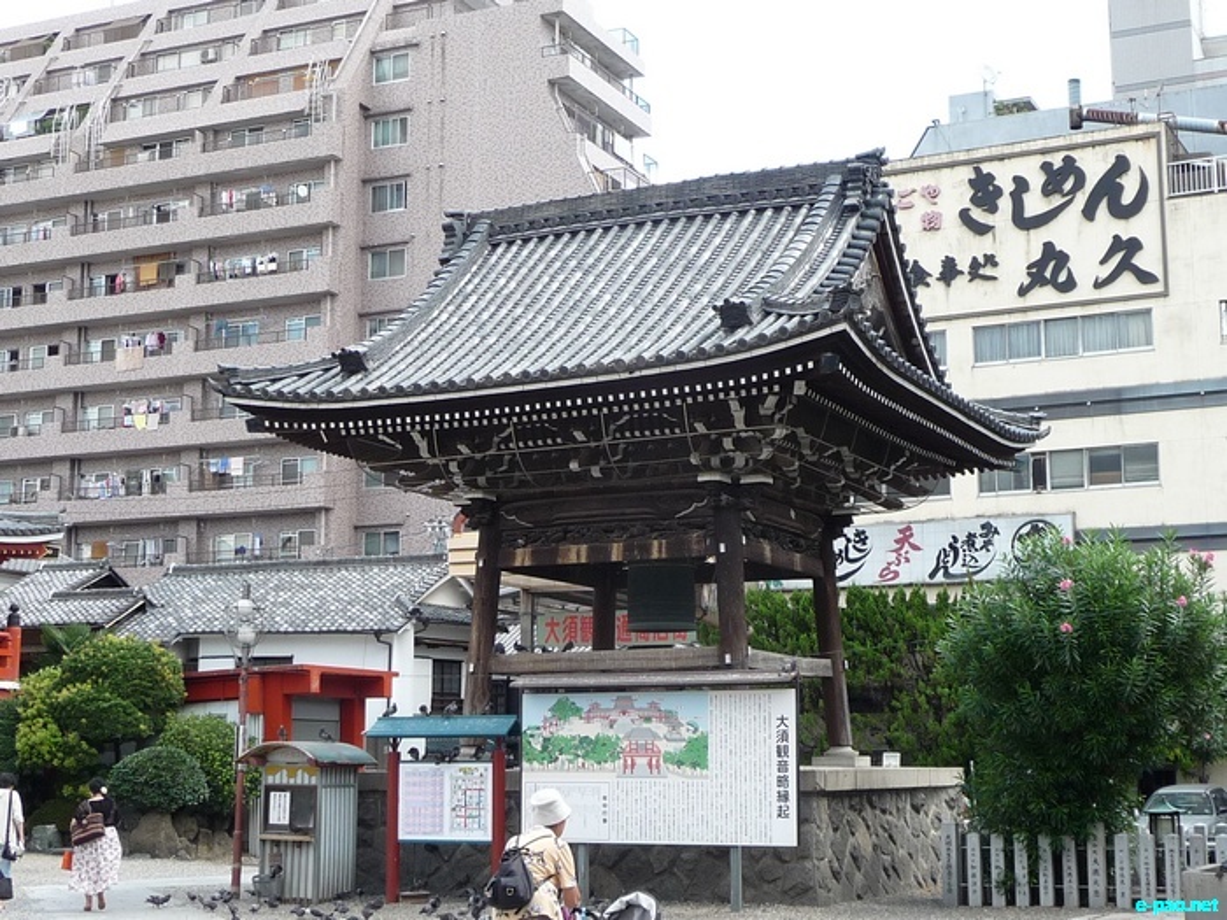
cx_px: 614
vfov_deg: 27.0
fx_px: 1914
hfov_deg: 35.5
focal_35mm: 54
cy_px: 460
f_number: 3.5
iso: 100
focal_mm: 5.3
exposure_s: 1/200
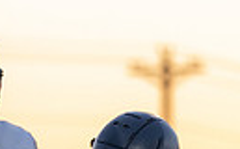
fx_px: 6089
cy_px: 389
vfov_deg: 1.4
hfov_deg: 2.3
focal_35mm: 933
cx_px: -69
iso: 1250
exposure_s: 1/1000
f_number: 2.8
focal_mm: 151
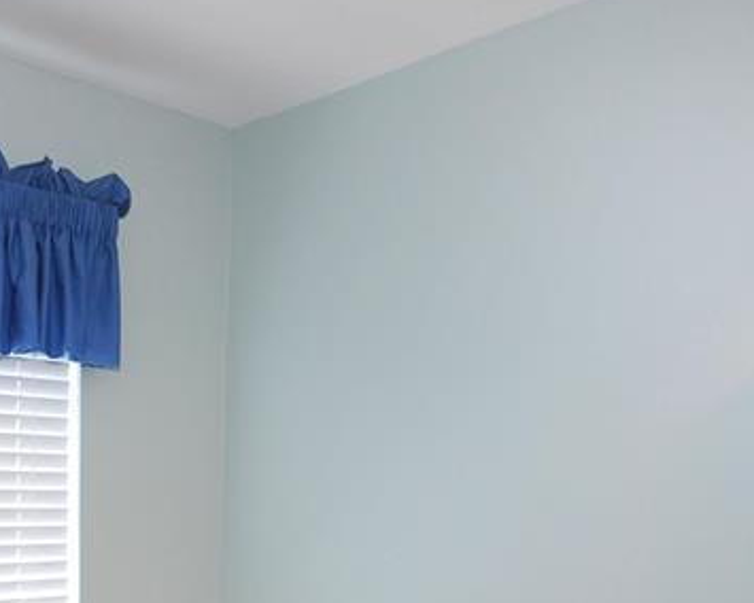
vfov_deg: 31.0
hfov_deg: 41.9
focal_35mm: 43
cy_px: 669
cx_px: 213
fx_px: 960
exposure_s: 1/60
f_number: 4
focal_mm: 10
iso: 200
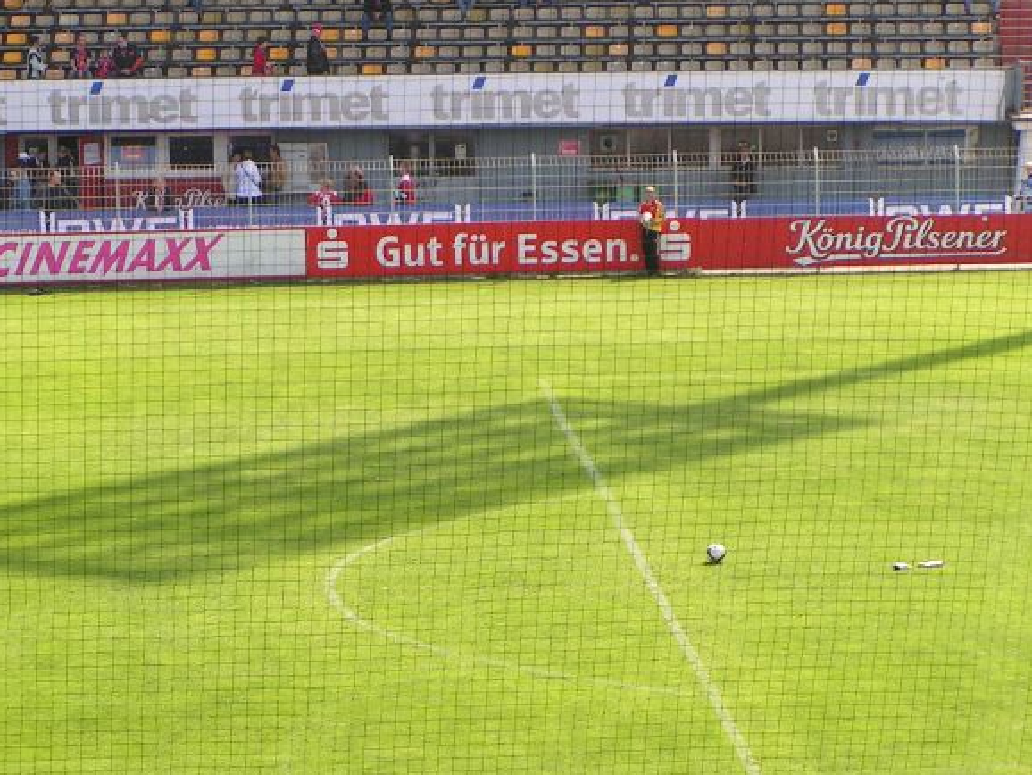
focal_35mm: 173
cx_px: 364
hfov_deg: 11.4
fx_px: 5160
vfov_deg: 8.6
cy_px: 407
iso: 50
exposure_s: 1/250
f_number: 5
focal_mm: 19.1
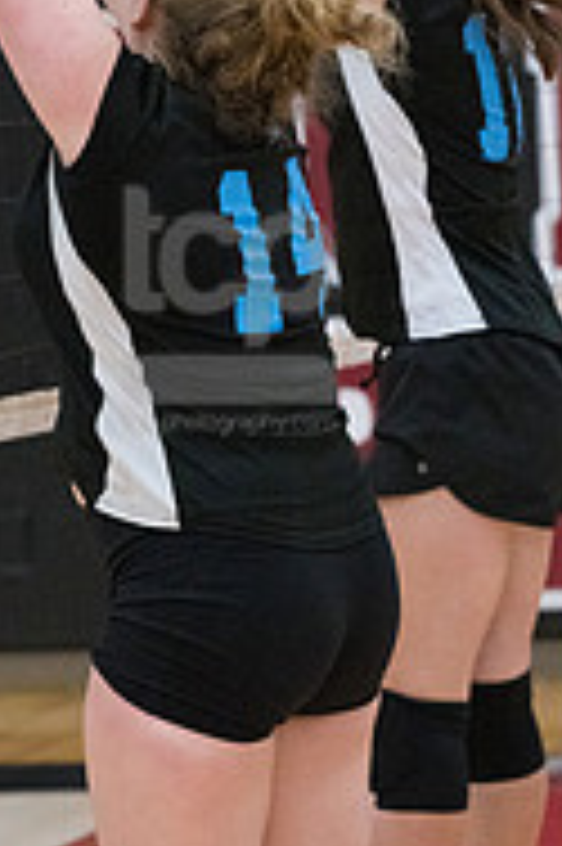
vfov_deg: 7.8
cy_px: 310
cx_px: 229
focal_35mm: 264
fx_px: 6193
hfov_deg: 5.2
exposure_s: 1/1000
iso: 6400
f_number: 4.5
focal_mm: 110
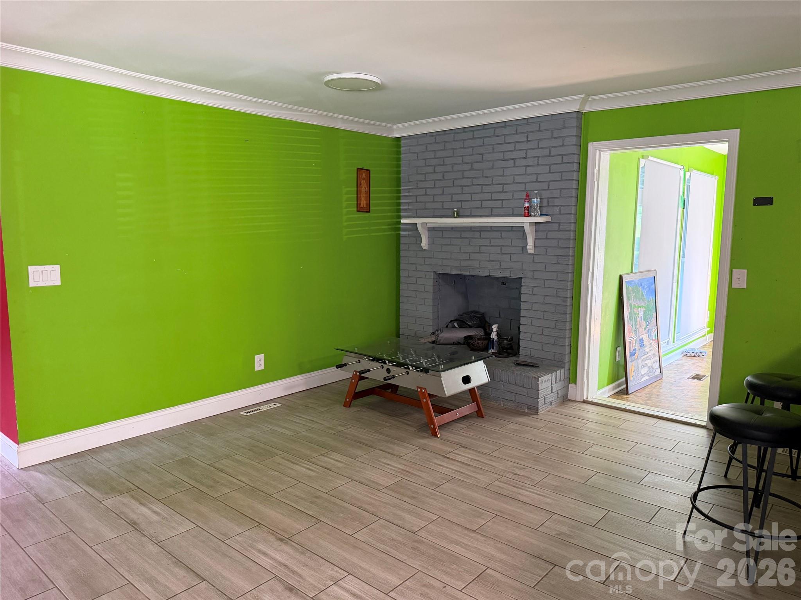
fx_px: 555
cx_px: 400
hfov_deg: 71.6
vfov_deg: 56.8
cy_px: 300
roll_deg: +0.1
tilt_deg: -7.3
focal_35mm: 24
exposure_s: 1/60
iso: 320
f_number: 1.78
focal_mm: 6.76
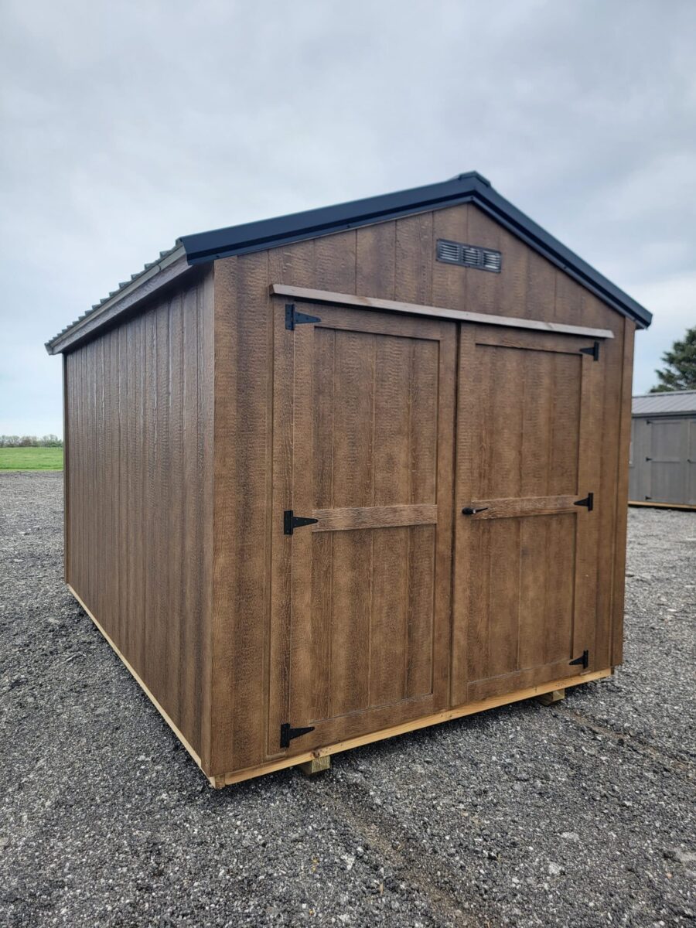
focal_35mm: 24
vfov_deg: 71.6
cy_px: 464
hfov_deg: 56.8
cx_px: 348
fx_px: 643
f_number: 1.8
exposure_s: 1/353
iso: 16
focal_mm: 6.7
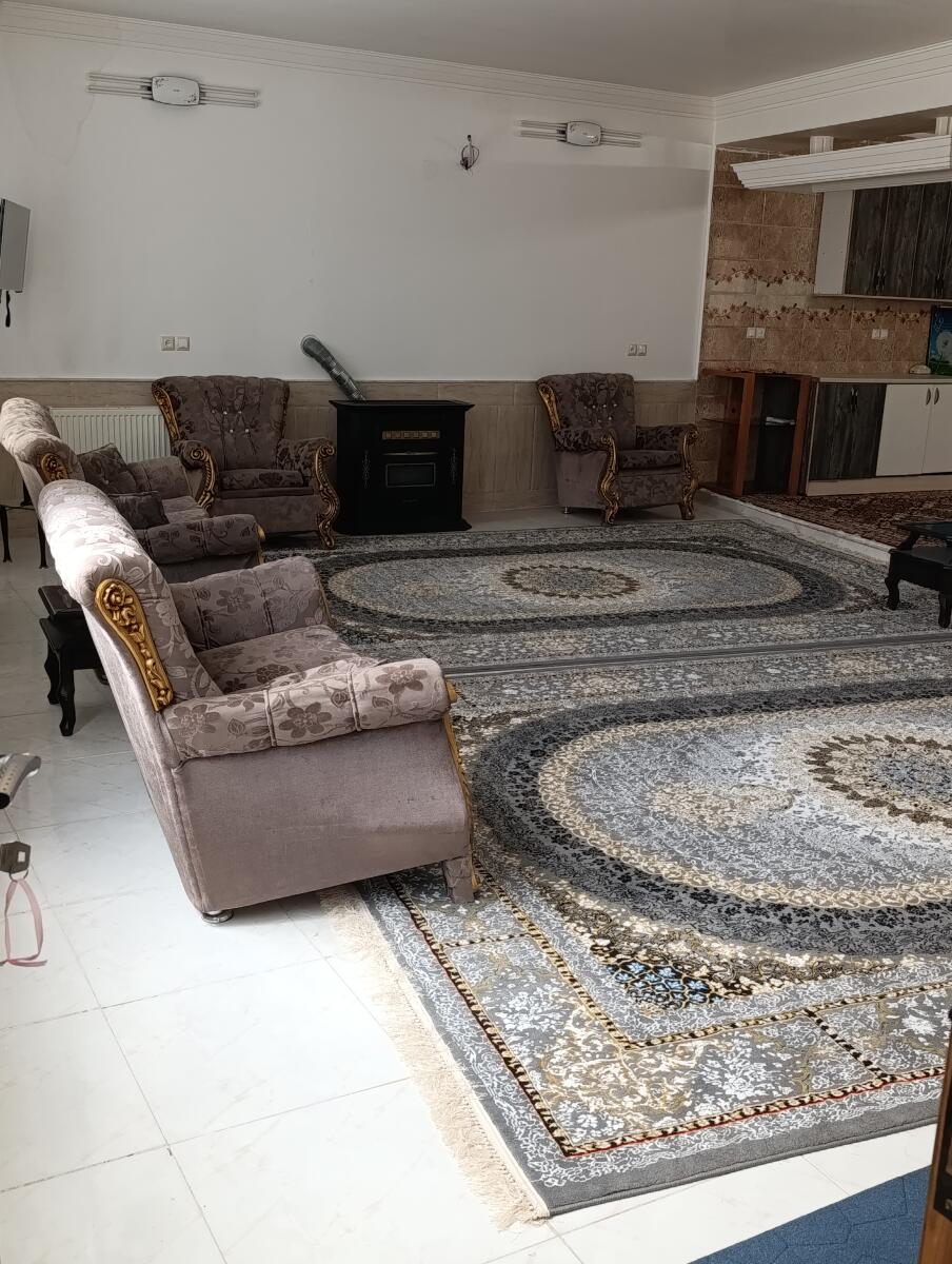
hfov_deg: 40.8
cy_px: 632
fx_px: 1280
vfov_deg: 52.6
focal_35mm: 35
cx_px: 476
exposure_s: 1/100
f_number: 1.65
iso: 640
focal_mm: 6.14
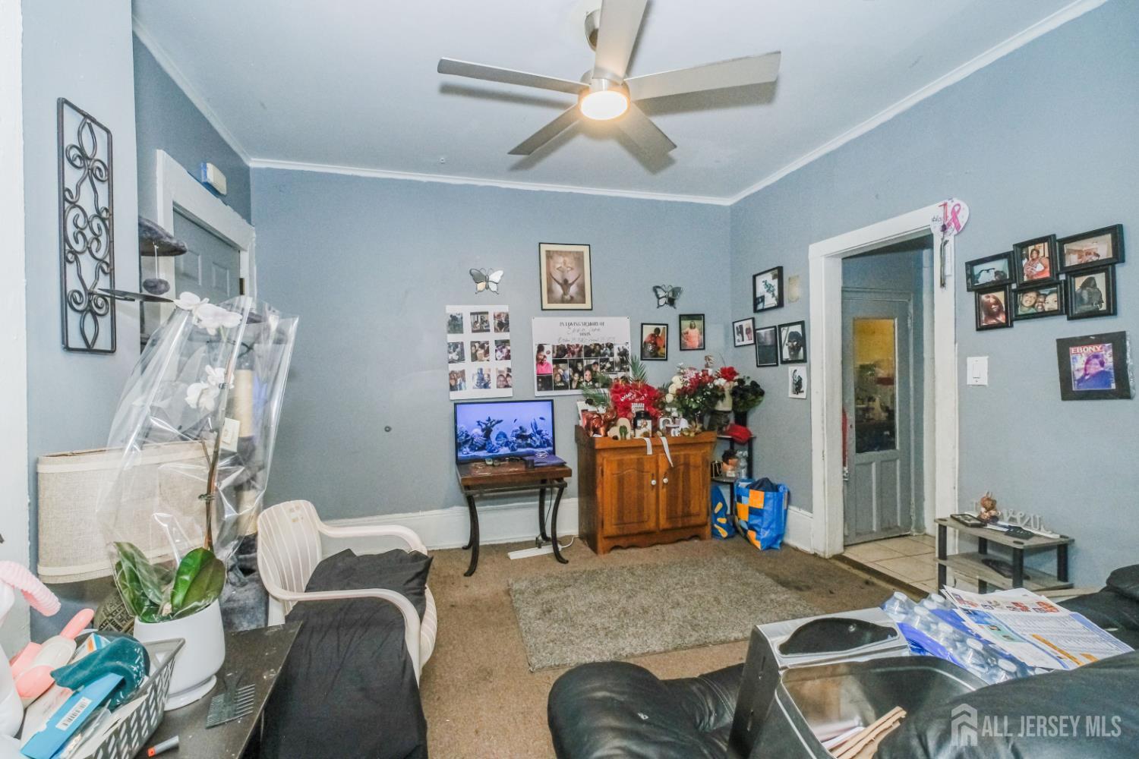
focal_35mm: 15
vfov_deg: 77.3
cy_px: 380
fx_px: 475
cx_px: 570
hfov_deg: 100.4
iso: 1600
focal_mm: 10
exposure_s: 1/160
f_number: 7.1
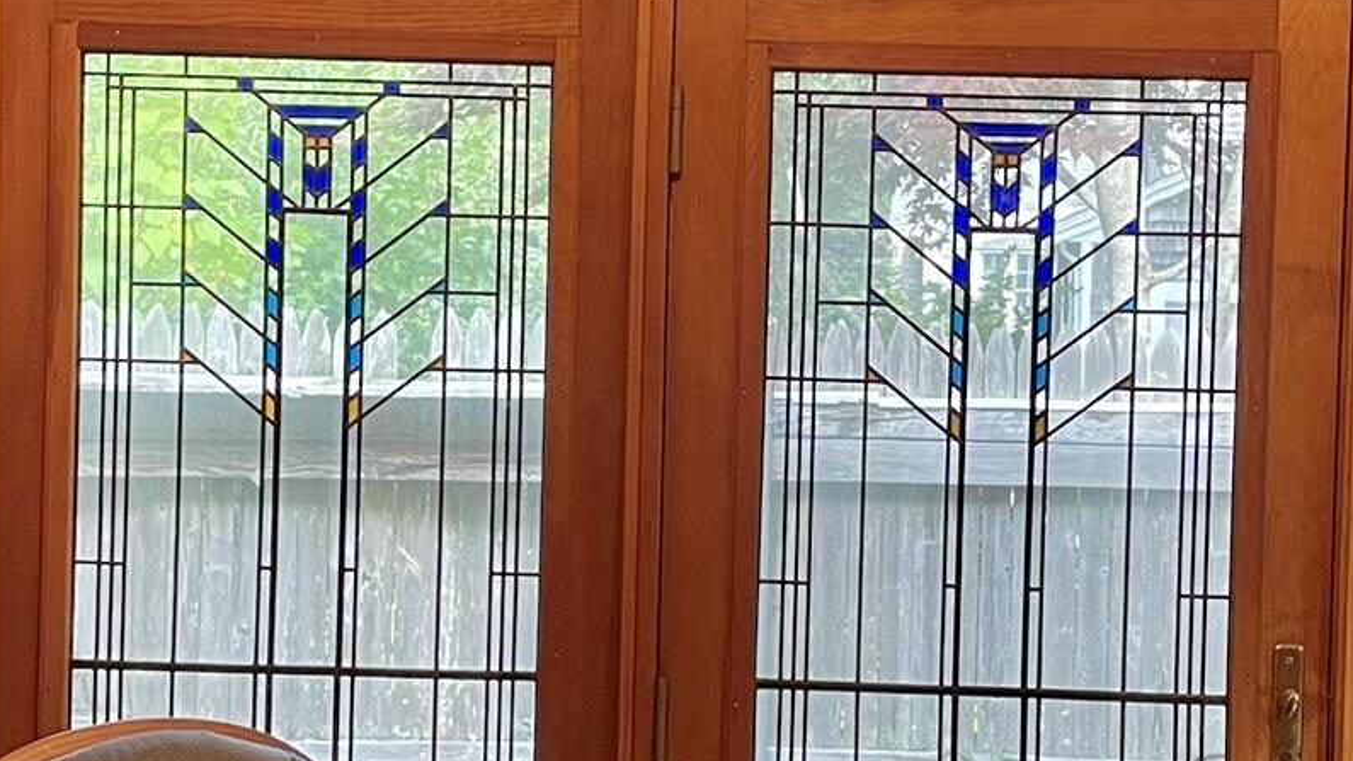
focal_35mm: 73
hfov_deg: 28.9
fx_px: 2619
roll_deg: -1.5
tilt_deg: -1.4
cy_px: 371
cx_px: 773
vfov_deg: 16.5
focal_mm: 4.2
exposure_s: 1/60
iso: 80
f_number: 1.6
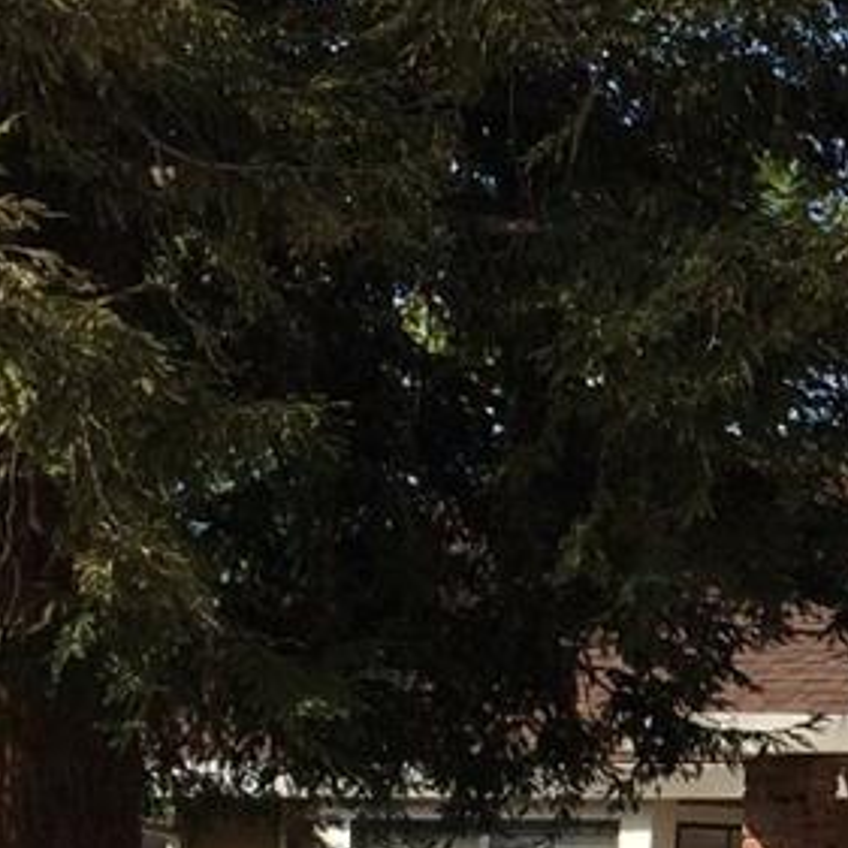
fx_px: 3797
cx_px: 1681
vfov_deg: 12.7
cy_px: 724
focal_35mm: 137
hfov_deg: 11.5
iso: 32
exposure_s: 1/1414
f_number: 2.2
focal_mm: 4.15
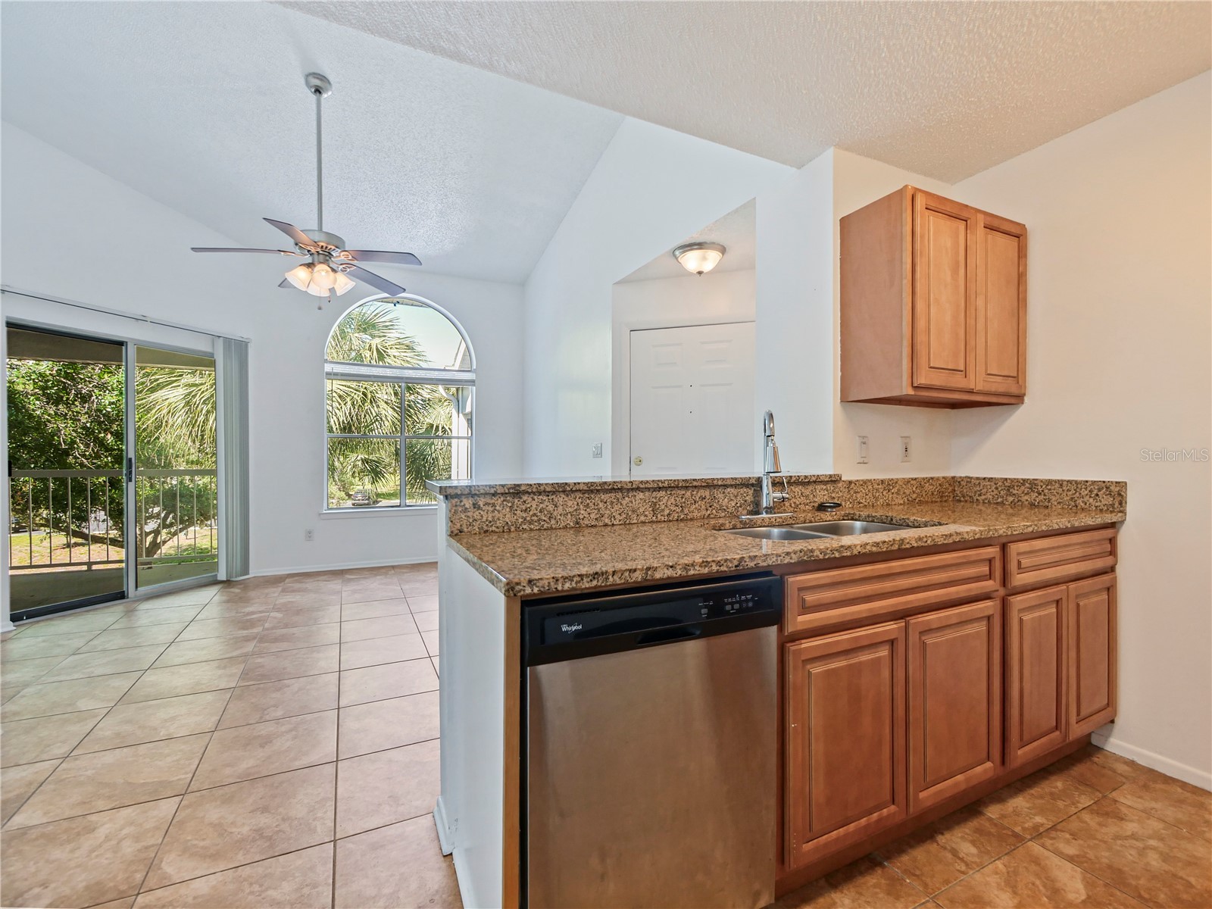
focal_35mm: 14
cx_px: 606
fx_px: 490
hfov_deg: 102.1
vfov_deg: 85.7
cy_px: 454
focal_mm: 7
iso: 800
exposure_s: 1/60
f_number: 4
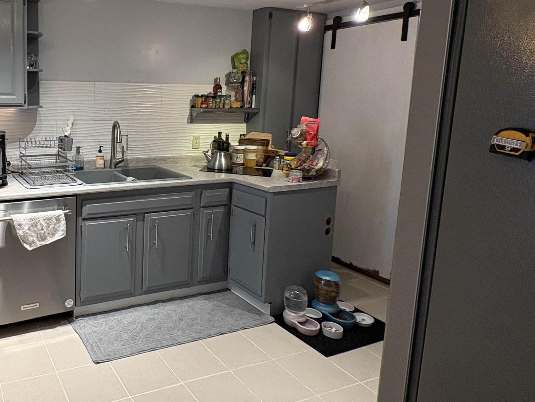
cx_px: 91
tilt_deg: -7.5
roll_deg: -0.5
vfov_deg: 50.8
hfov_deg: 59.1
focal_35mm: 27
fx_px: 417
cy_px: 148
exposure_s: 1/60
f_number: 2.2
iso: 250
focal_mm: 2.22
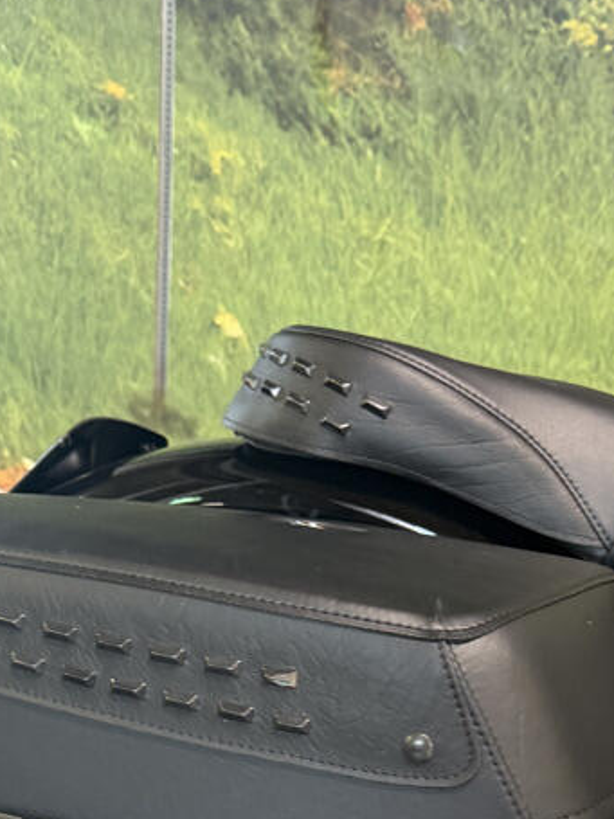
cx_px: 439
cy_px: 823
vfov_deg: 32.6
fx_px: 1278
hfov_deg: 26.8
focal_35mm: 54
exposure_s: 1/60
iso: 250
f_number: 1.78
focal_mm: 6.76
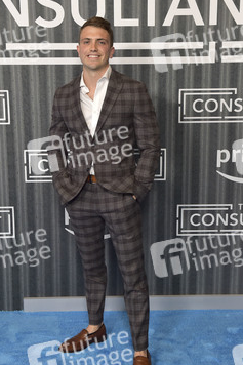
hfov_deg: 25.0
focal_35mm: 54
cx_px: 110
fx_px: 547
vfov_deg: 36.8
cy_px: 202
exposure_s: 1/250
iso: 2500
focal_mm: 48
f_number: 6.3
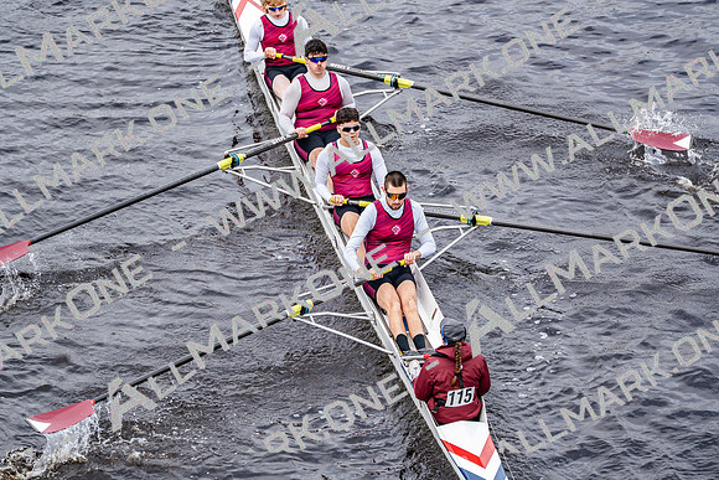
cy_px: 240
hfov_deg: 10.3
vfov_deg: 6.9
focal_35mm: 200
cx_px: 360
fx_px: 3995
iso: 400
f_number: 2.8
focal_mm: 200
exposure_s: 1/2000
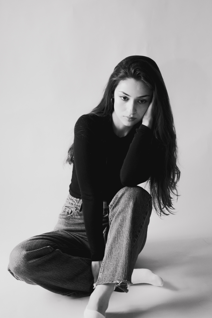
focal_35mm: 53
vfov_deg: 37.5
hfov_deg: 25.5
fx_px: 468
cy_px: 159
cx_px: 106
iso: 1600
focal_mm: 35
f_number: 2
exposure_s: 1/100
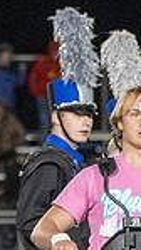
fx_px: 6111
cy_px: 206
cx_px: 557
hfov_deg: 1.3
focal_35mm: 921
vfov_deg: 2.3
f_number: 2.8
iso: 4000
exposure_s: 1/500
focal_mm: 95
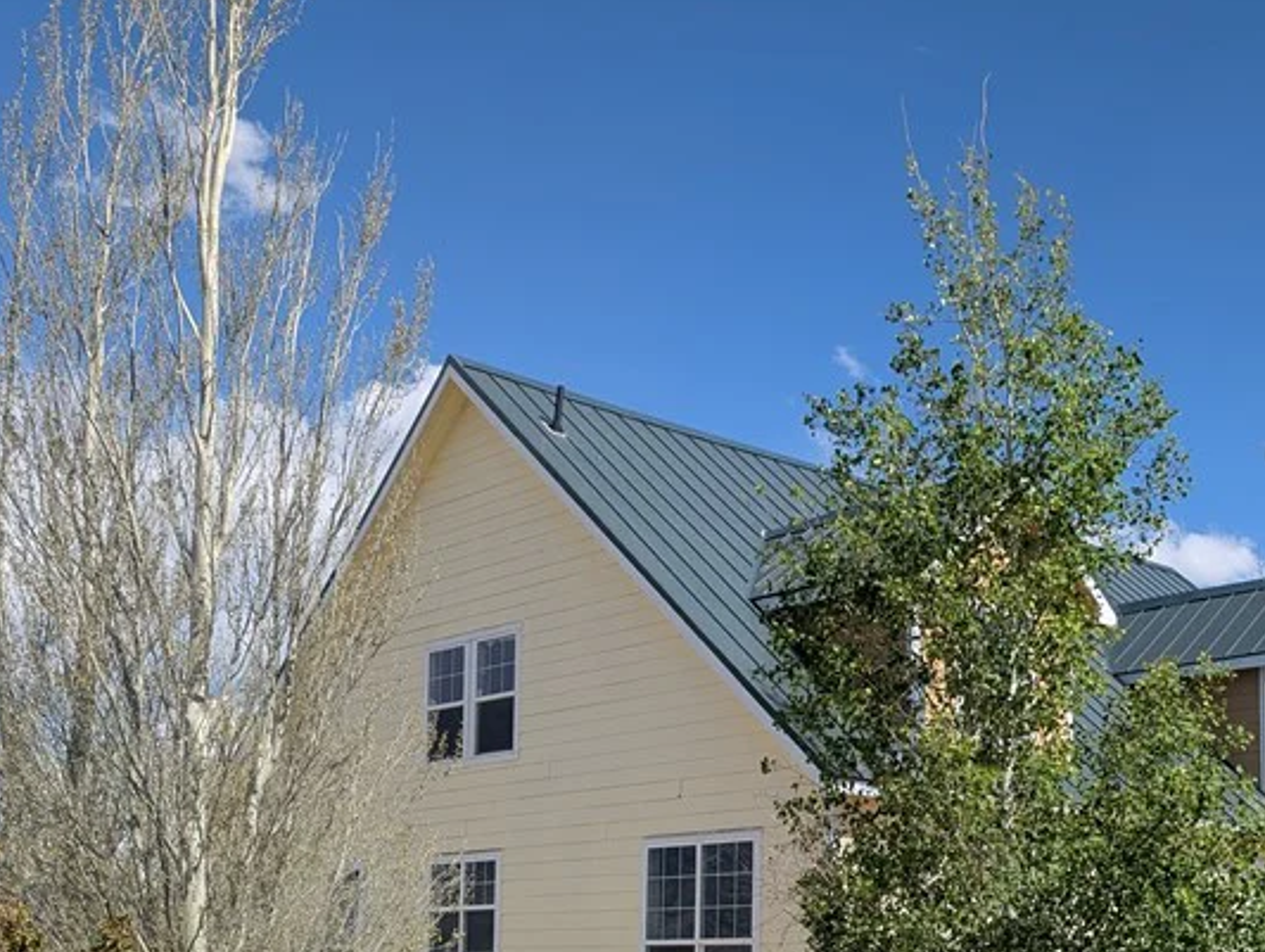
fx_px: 1683
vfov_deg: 30.7
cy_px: 772
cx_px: 920
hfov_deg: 40.3
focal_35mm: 46
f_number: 1.68
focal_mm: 6.9
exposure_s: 1/1346
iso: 19
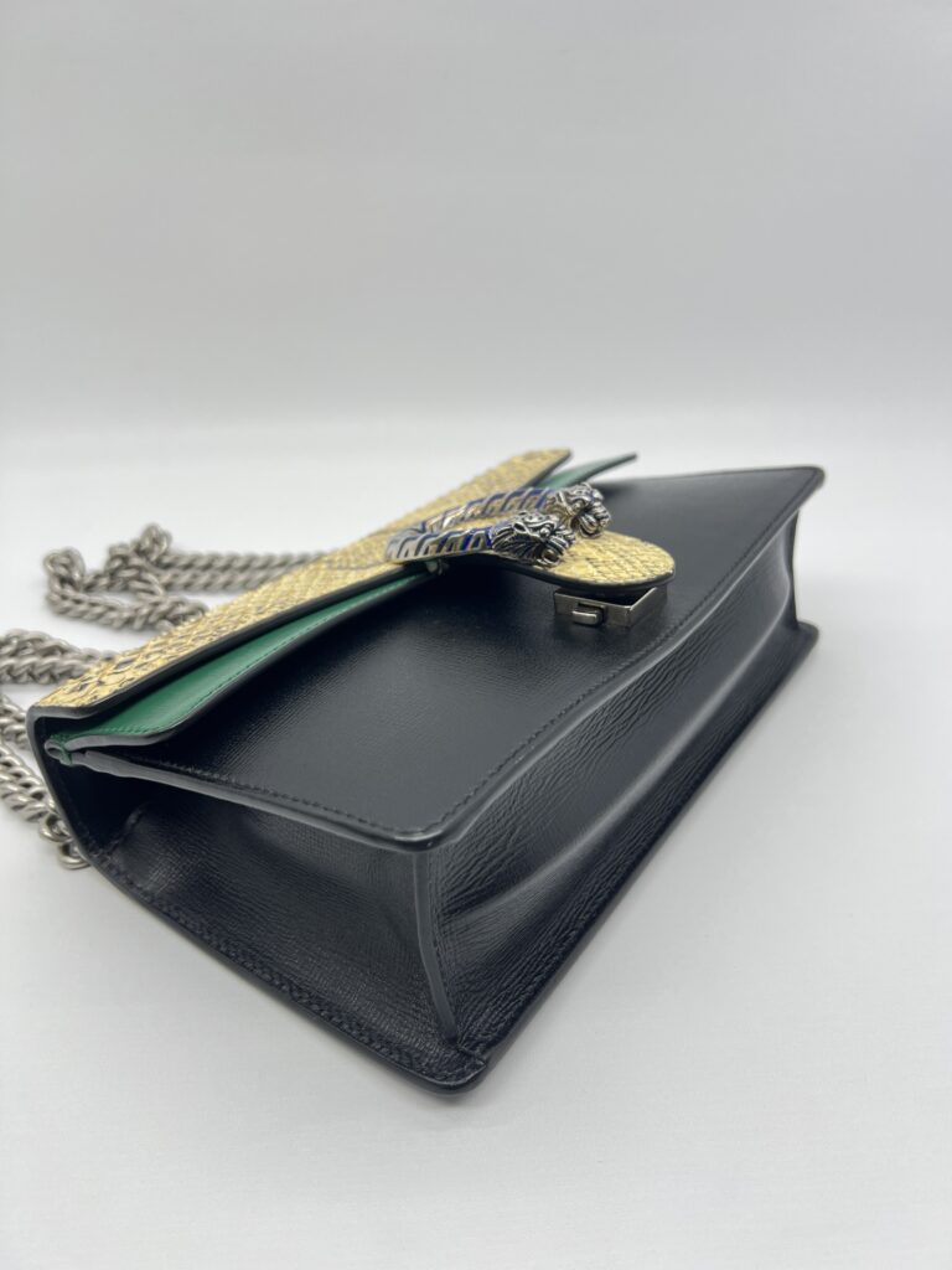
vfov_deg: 67.3
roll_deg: -0.5
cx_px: 476
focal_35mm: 26
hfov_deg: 53.1
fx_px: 953
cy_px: 635
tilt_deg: -29.3
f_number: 1.5
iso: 40
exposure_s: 1/100
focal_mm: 5.7
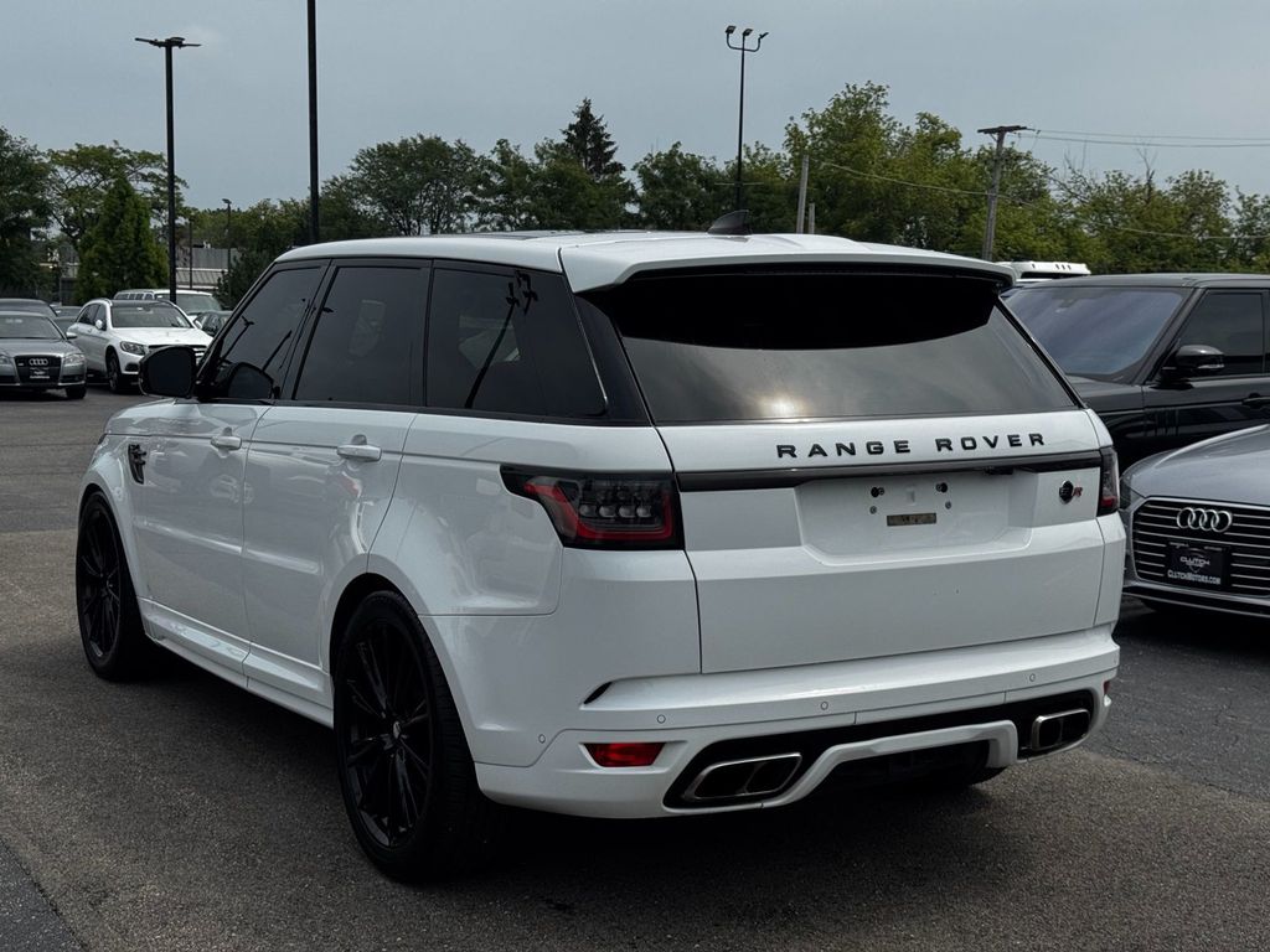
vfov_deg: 30.3
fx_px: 1761
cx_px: 635
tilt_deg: -4.7
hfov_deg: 39.7
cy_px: 476
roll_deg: -0.7
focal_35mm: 48
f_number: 1.78
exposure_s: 1/7937
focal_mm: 6.76
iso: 64
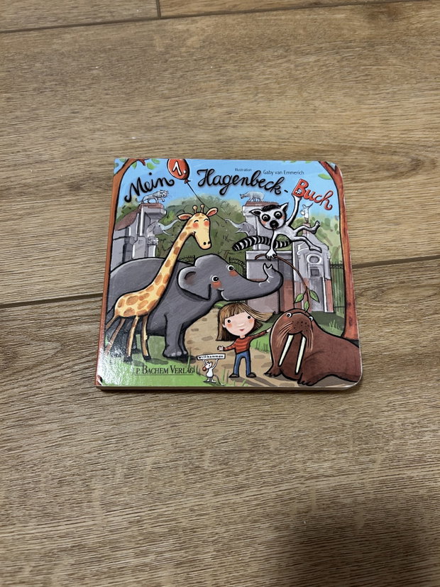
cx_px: 220
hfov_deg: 53.1
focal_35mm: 26
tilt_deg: -71.0
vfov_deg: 67.3
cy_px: 294
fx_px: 441
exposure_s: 1/50
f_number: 1.5
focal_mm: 5.7
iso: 160
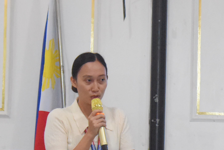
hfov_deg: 8.8
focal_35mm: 231
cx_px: 239
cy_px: 106
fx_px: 1440
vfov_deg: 5.9
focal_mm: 55
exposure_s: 1/125
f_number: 5.6
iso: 6400
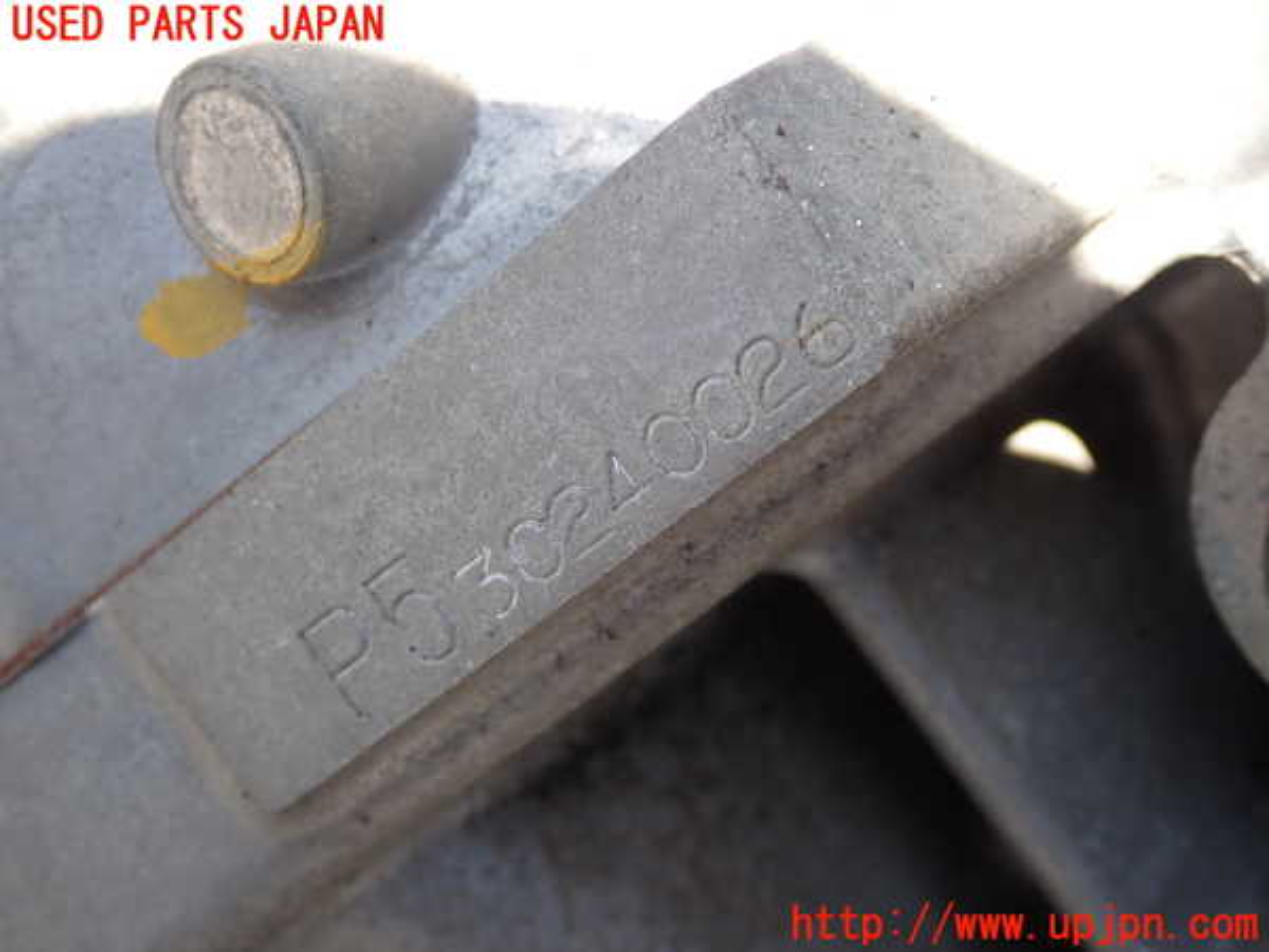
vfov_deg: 30.9
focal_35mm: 47
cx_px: 634
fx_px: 1723
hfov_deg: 40.4
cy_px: 476
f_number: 3.1
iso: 100
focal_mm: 8.4
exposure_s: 1/200
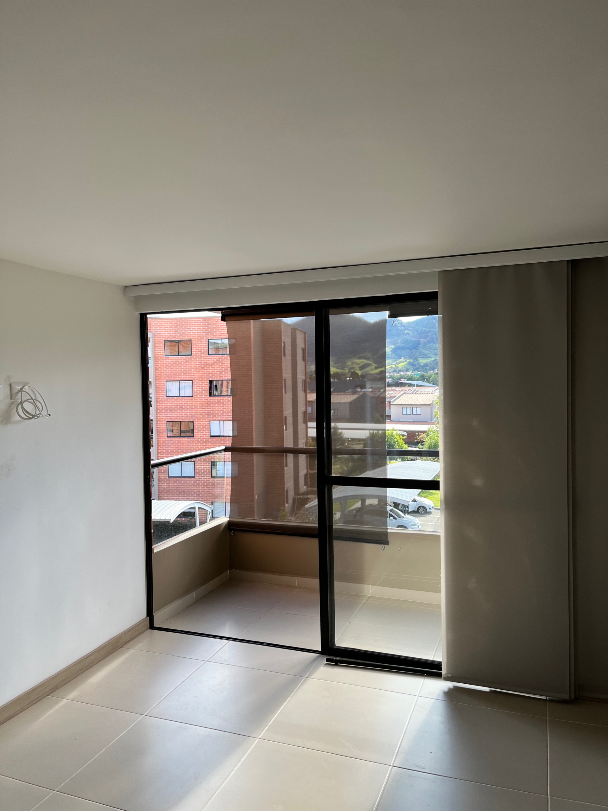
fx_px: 609
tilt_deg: -2.0
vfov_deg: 67.3
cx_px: 304
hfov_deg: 53.1
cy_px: 406
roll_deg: +0.4
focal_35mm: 26
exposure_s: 1/207
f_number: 1.6
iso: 50
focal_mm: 5.1
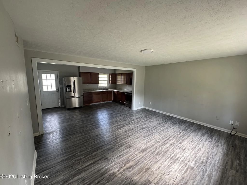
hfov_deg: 102.1
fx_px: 100
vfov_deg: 85.7
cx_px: 124
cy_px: 92
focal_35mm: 14
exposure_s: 1/99
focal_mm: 2.22
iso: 250
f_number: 2.2
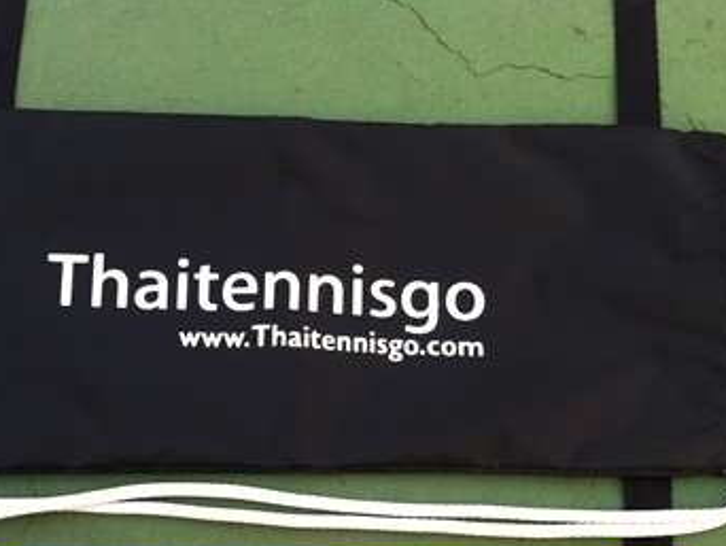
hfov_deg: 37.3
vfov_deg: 28.3
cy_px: 390
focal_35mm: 51
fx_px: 1070
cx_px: 282
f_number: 2.8
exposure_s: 1/60
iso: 80
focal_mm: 3.85
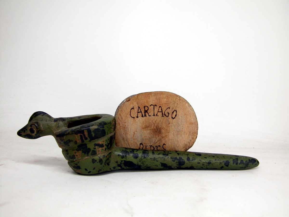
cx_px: 144
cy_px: 108
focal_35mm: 34
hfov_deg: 54.0
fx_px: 284
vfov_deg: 41.8
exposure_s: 1/79
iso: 100
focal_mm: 8.9
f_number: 3.2
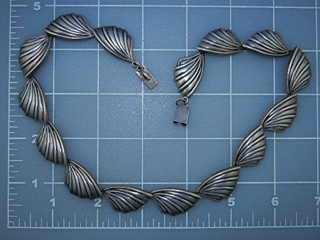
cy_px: 120
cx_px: 160
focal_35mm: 39
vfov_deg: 36.8
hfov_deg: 47.9
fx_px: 361
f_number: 3.7
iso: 200
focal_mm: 7.1
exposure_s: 1/30
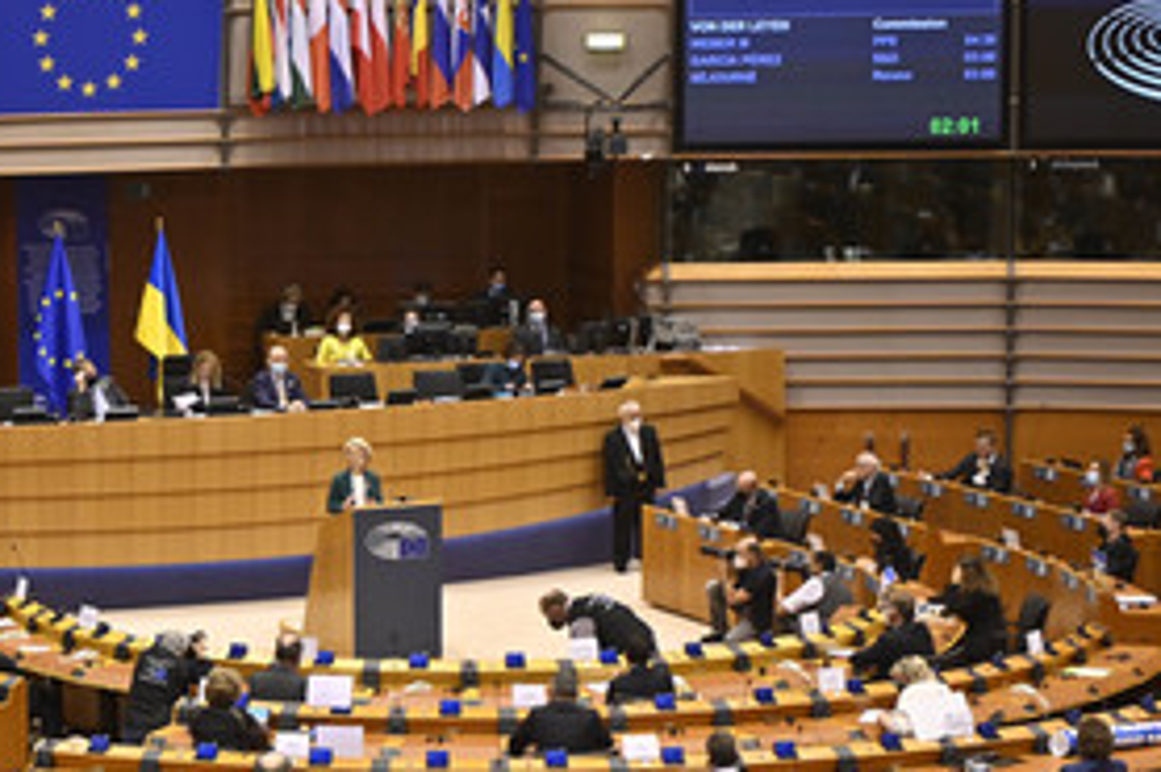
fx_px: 2611
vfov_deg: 16.8
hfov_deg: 25.0
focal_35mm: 81
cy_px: 476
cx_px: 443
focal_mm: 50
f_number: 4
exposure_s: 1/320
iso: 1250
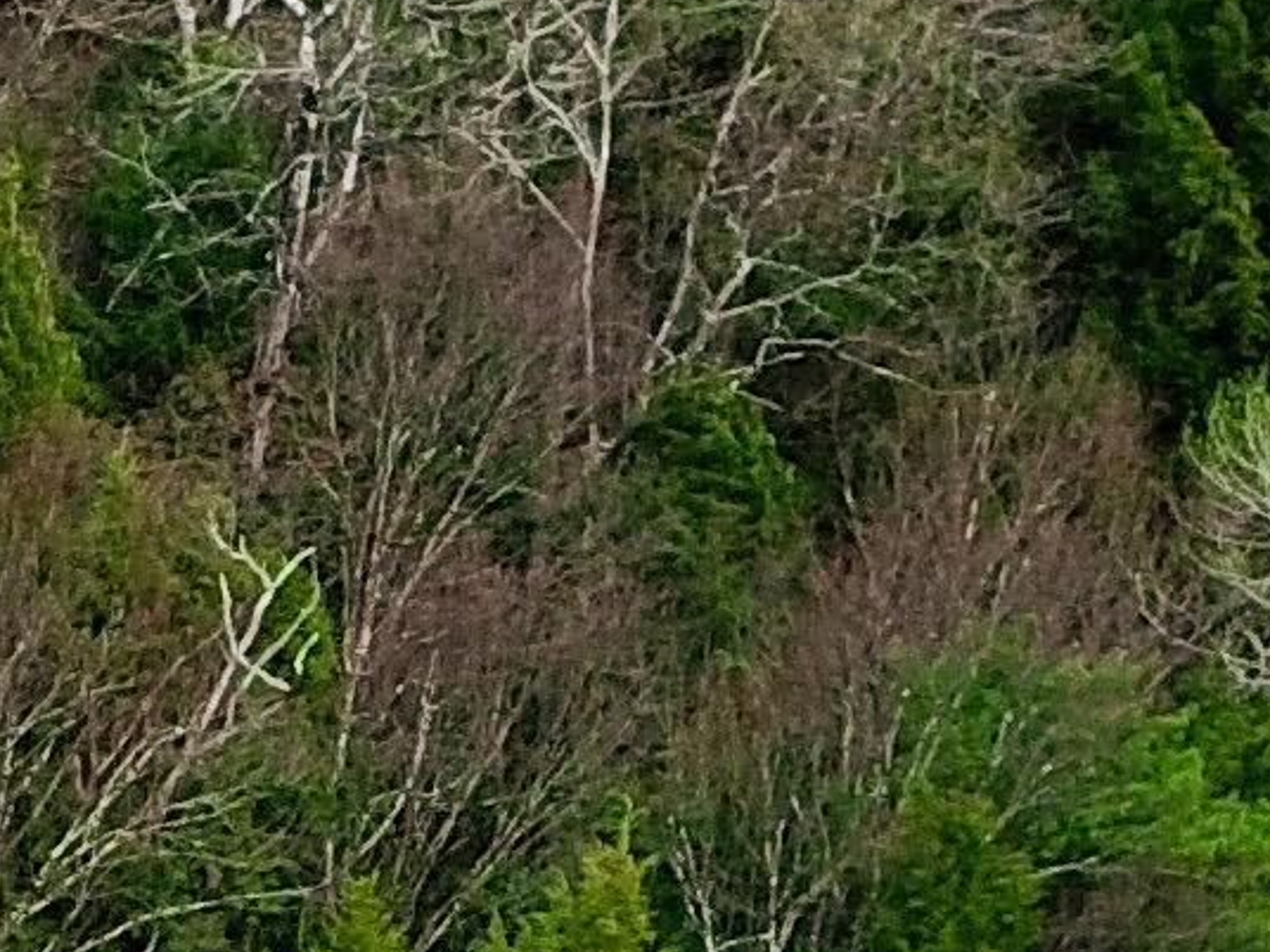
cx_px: -1976
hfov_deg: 9.0
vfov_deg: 7.1
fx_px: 7118
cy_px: 2418
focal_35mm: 194
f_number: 2.2
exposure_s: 1/950
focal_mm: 4.73
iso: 100
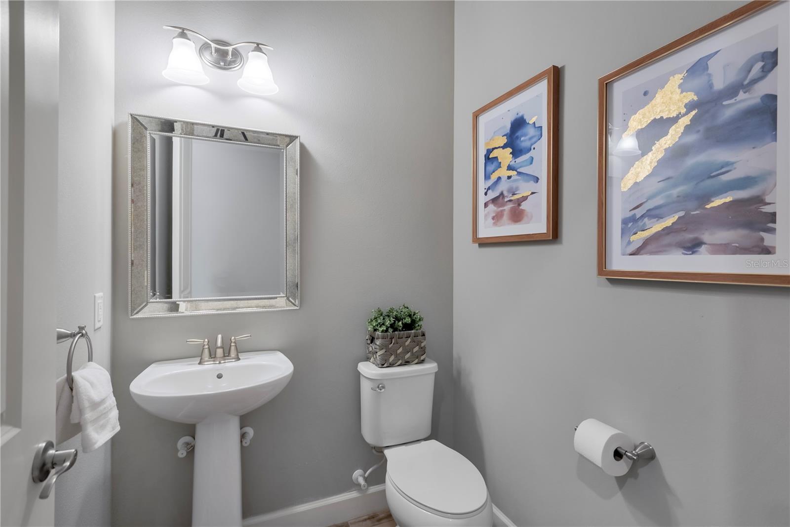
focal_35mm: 17
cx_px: 395
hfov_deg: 93.3
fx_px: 373
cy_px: 264
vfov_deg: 70.5
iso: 400
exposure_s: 1/40
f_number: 6.3
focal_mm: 17
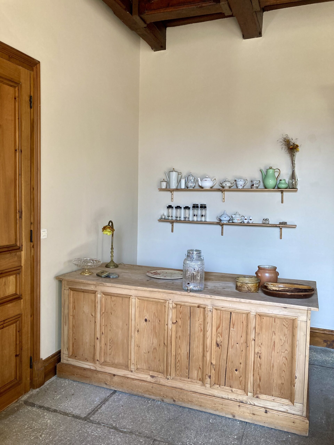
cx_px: 167
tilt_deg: -2.9
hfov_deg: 49.7
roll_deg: -1.9
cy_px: 222
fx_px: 360
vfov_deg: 63.4
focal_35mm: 28
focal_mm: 3.99
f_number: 1.8
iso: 80
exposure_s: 1/86
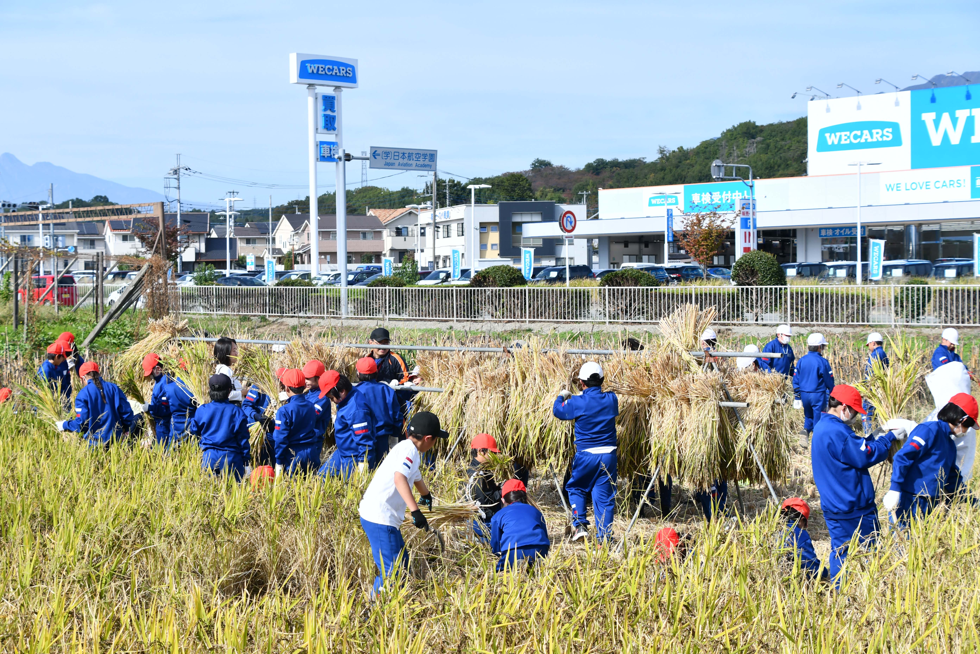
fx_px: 1633
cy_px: 327
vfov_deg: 22.6
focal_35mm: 60
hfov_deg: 33.4
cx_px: 490
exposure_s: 1/500
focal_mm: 40
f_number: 6.3
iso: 100
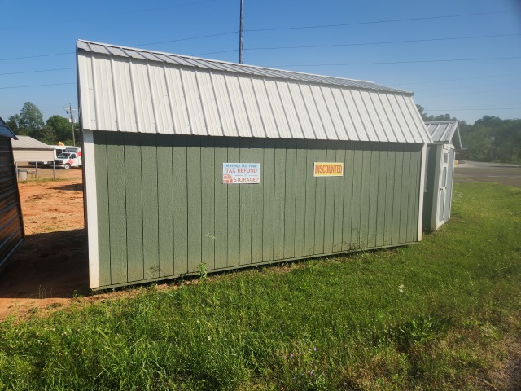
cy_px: 196
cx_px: 260
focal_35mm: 23
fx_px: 346
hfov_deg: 73.9
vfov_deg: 58.9
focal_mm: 5.4
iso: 20
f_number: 1.8
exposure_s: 1/2016
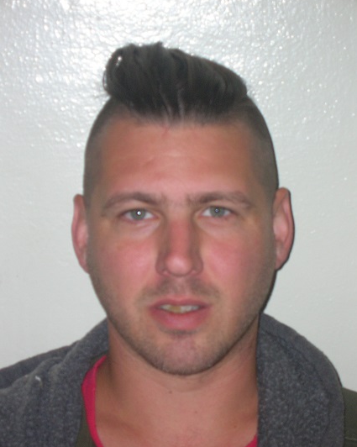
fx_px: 1414
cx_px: 179
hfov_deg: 14.4
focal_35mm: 107
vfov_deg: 18.0
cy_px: 238
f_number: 4.9
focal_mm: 17.1
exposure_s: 1/60.1
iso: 101
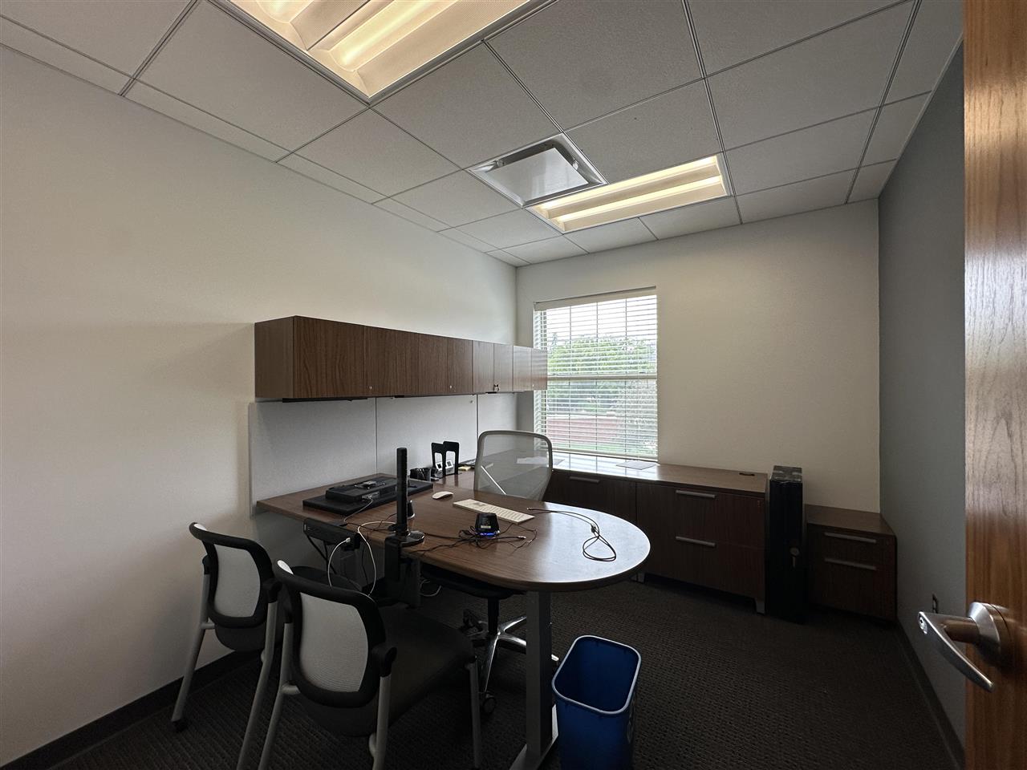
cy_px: 385
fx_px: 415
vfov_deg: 85.7
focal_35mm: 14
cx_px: 514
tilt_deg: +0.2
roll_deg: +0.3
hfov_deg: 102.1
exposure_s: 1/120
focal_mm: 2.22
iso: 100
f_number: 2.2
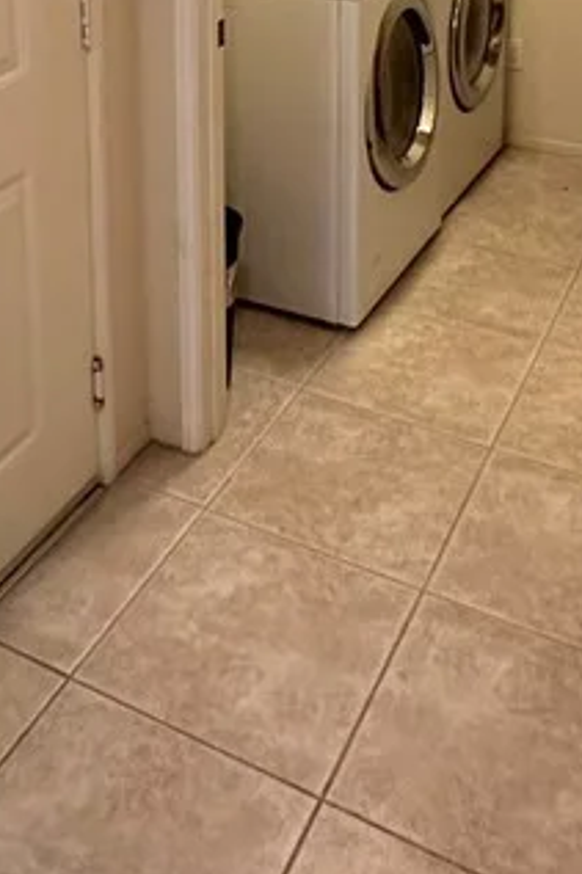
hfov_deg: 28.6
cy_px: -61
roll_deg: +0.1
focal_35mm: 47
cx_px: 237
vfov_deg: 36.3
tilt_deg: -6.8
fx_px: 1141
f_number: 2.2
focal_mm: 2.22
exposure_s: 1/60
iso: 400
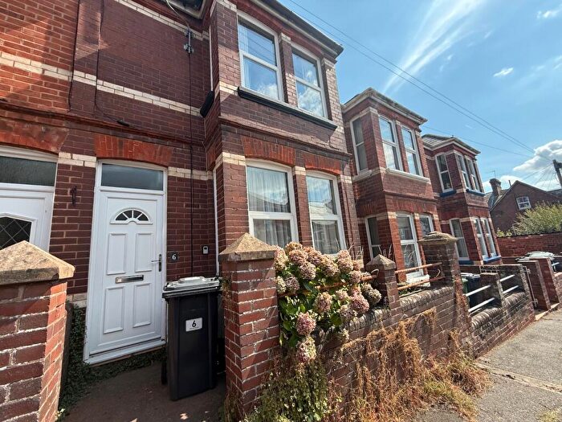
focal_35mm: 14
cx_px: 281
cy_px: 211
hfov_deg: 102.1
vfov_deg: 85.7
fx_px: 227
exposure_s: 1/789
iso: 50
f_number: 2.2
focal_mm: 2.22
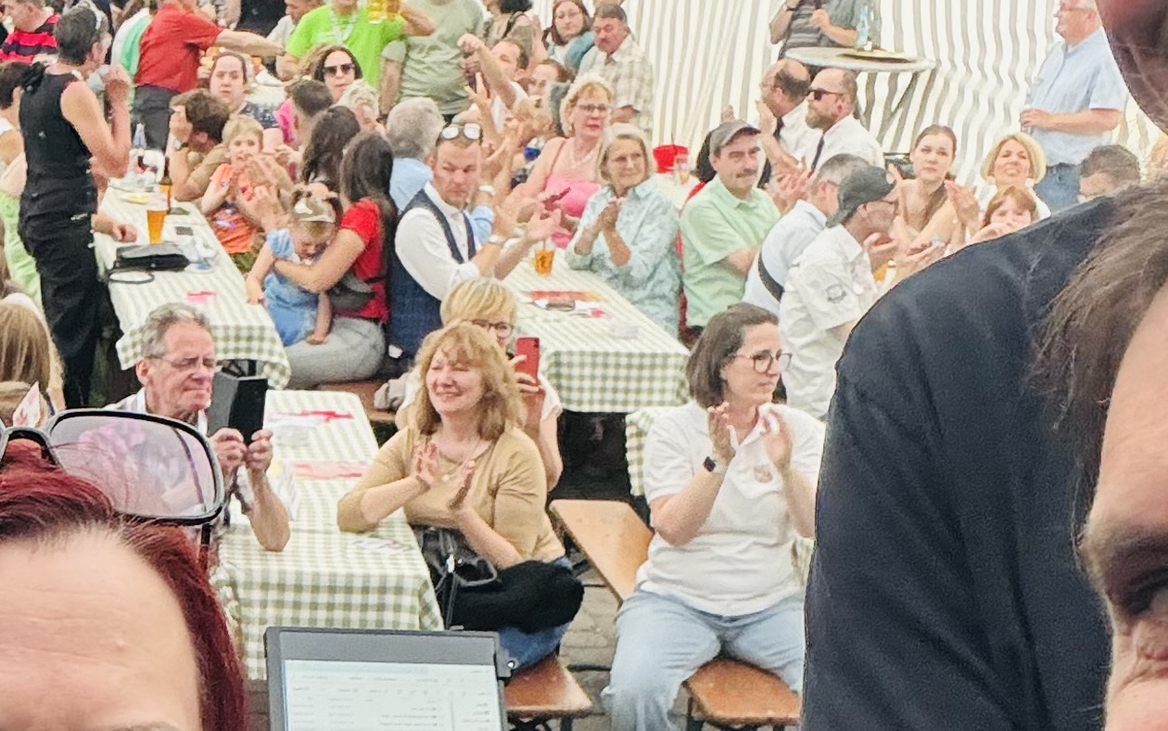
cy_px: 674
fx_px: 2483
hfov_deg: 25.7
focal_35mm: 78
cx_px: 149
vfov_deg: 16.5
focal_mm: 2.69
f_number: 1.9
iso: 100
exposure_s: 1/60
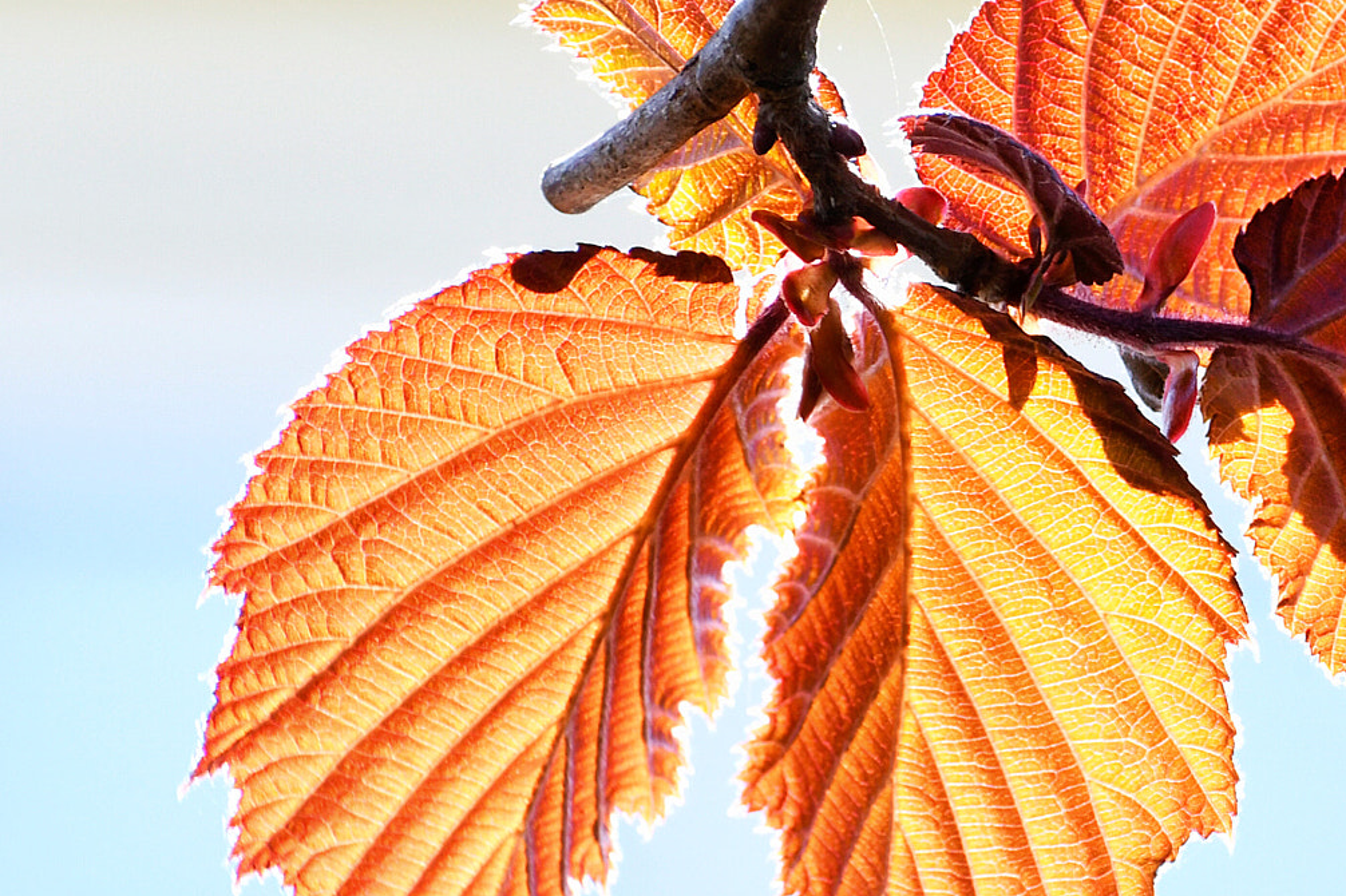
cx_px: 963
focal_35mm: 716
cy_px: 435
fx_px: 26760
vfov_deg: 1.9
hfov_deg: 2.9
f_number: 18
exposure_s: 1/50
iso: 400
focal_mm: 300
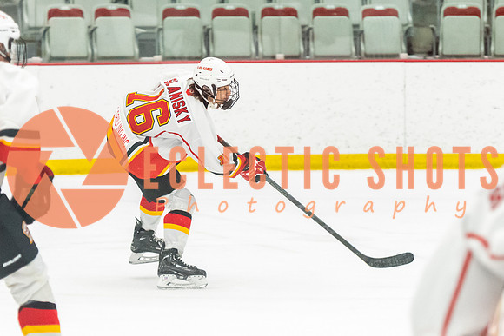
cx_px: 251
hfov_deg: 8.7
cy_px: 144
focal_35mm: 238
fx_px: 3327
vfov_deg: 5.8
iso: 3200
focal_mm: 105
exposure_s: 1/640
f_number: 2.8
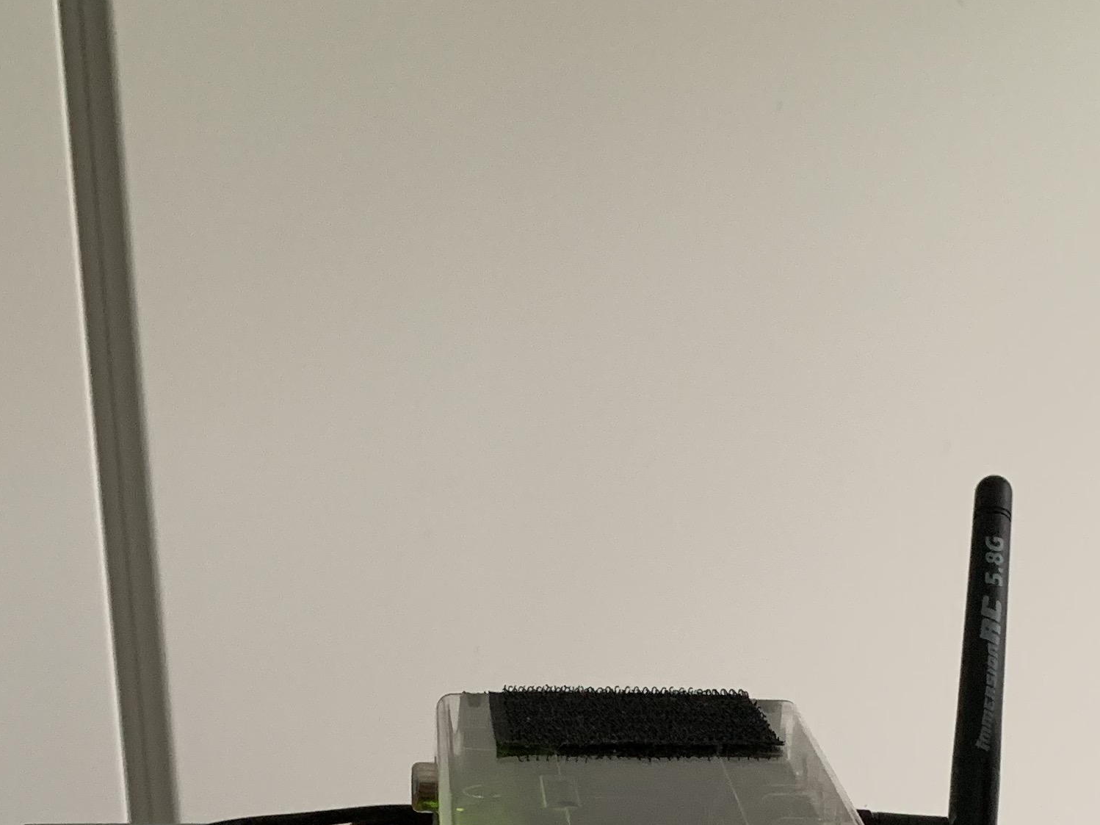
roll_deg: -2.2
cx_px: 772
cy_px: 986
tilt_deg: -22.2
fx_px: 2224
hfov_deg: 27.5
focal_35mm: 70
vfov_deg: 19.8
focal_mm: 4.25
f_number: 1.8
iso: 400
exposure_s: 1/44
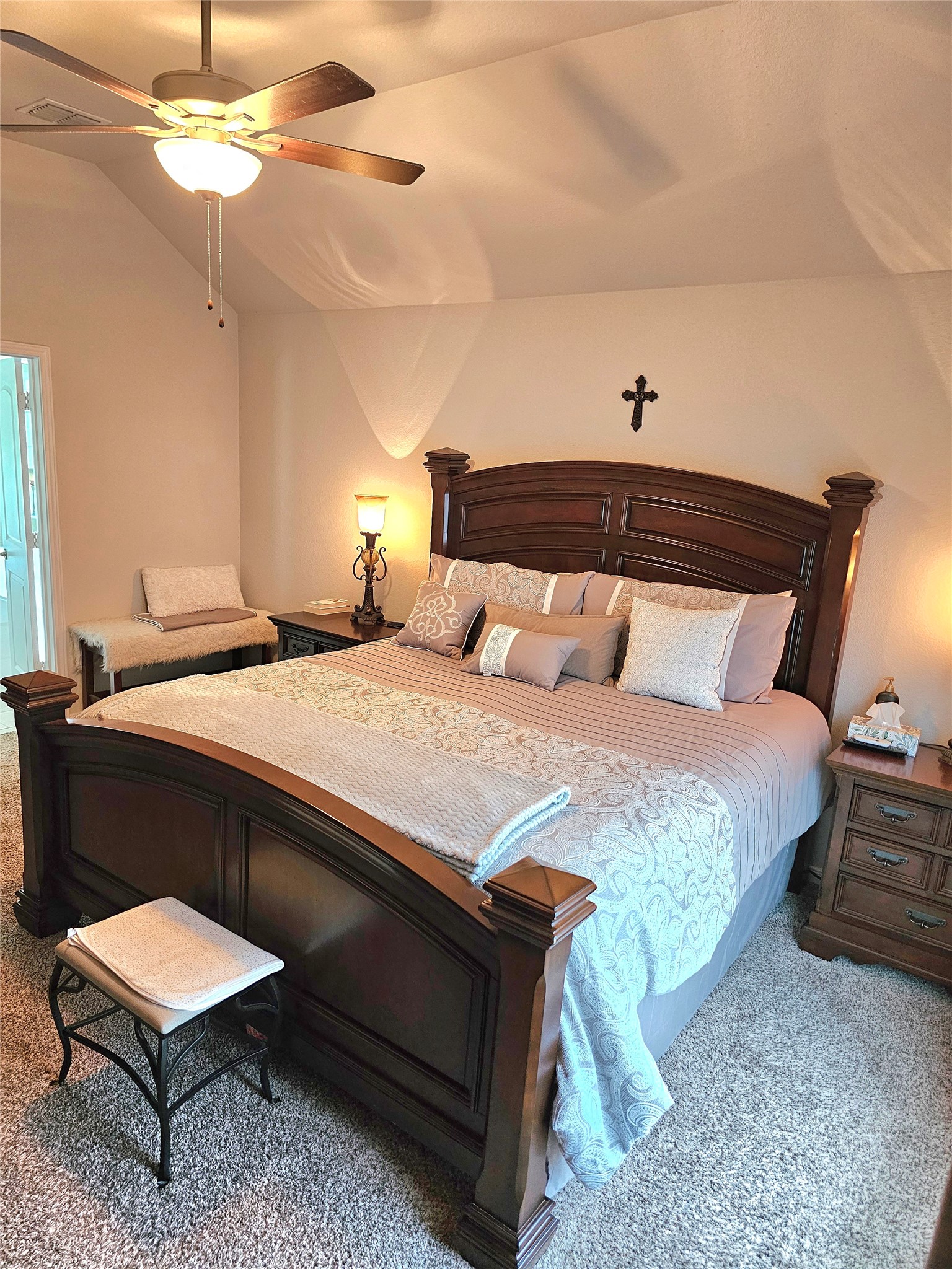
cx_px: 476
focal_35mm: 23
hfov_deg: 58.9
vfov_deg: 73.9
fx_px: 843
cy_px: 634
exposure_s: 1/60.2
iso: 640
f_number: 1.7
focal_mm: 6.3
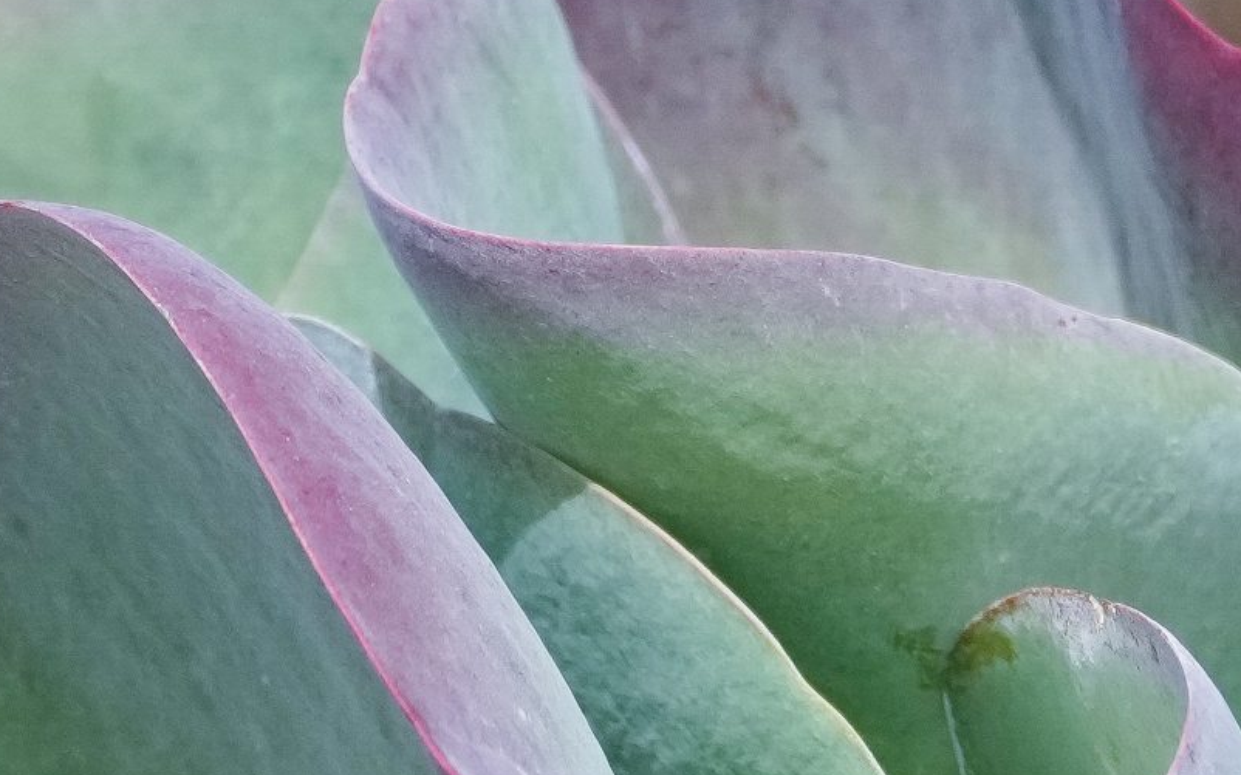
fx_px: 47512
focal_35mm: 1405
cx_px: 655
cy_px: 1418
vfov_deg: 0.9
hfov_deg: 1.5
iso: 800
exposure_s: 1/2500
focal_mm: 221
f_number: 5.6
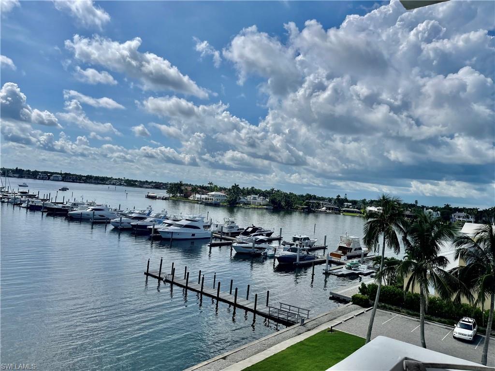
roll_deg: -6.3
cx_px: 248
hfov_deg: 67.3
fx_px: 372
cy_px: 186
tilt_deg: -0.6
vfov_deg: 53.1
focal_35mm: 26
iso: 32
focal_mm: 5.1
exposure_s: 1/8547
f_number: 1.6
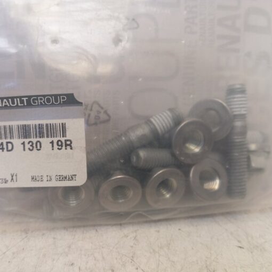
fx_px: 302
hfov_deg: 48.0
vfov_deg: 48.4
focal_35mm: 34
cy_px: 139
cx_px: 101
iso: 268
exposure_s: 1/33.3
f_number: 1.8
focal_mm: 4.22
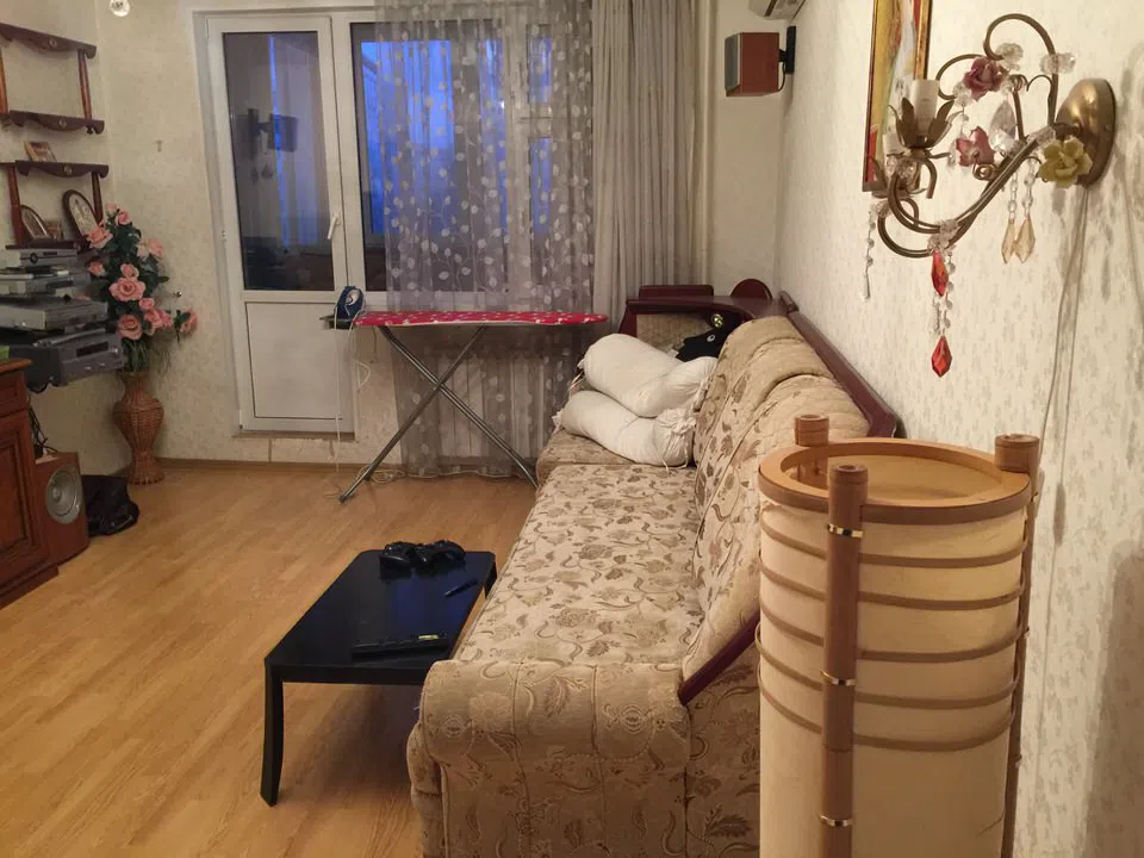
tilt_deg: -12.4
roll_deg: +0.1
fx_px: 958
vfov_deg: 48.2
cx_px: 572
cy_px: 429
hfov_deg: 61.7
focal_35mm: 29
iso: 125
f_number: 2.2
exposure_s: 1/10
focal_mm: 4.15
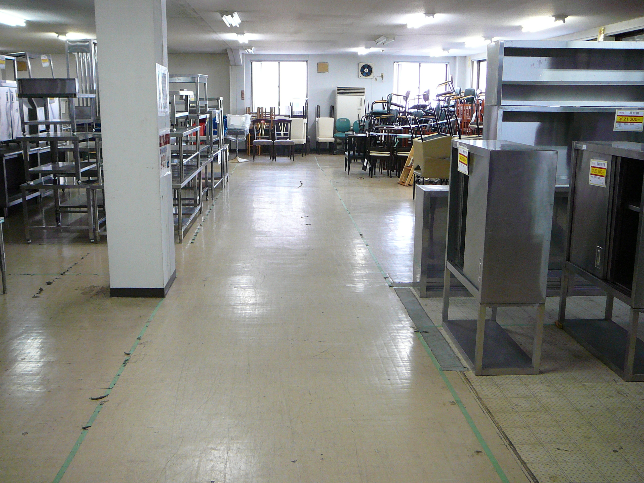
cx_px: 322
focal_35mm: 35
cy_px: 242
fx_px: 651
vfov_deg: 40.7
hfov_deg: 52.6
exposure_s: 1/25
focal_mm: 5.2
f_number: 2.8
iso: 200
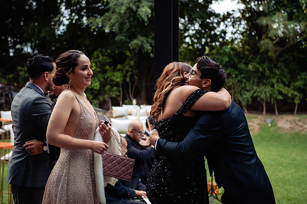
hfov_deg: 28.5
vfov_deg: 19.2
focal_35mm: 71
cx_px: 155
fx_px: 605
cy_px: 103
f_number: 4
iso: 500
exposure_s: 1/125
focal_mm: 70
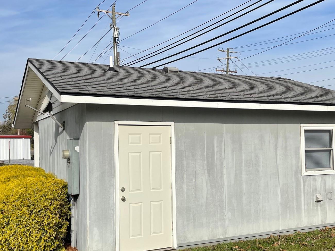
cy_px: 144
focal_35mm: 41
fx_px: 397
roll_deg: +1.9
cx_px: 185
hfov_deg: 45.7
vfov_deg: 35.1
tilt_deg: +2.0
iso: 32
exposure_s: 1/5814
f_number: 1.6
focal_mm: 4.2
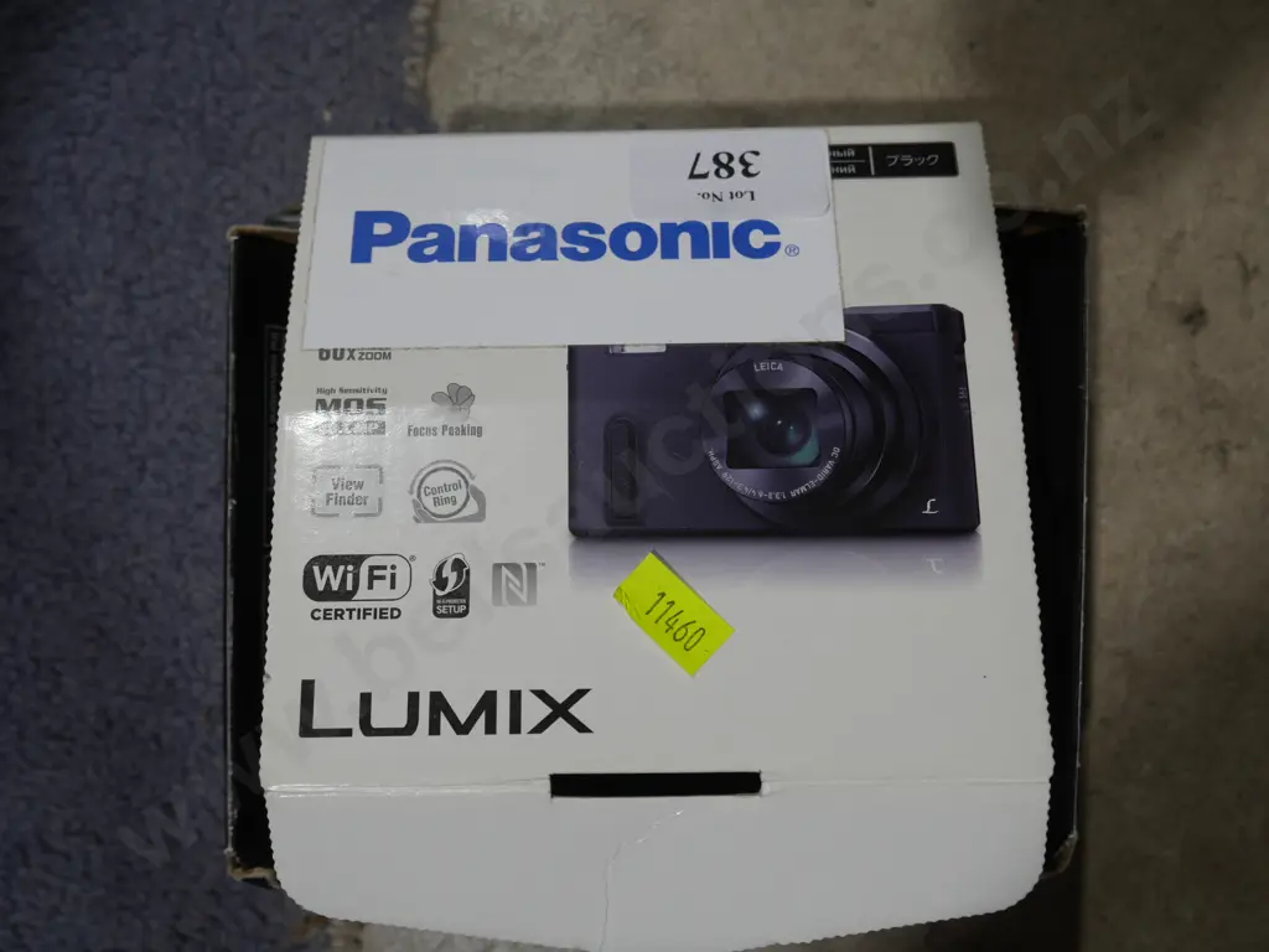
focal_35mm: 40
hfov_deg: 46.8
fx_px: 1466
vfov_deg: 36.0
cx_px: 634
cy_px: 476
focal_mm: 20
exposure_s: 1/100
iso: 200
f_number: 4.4
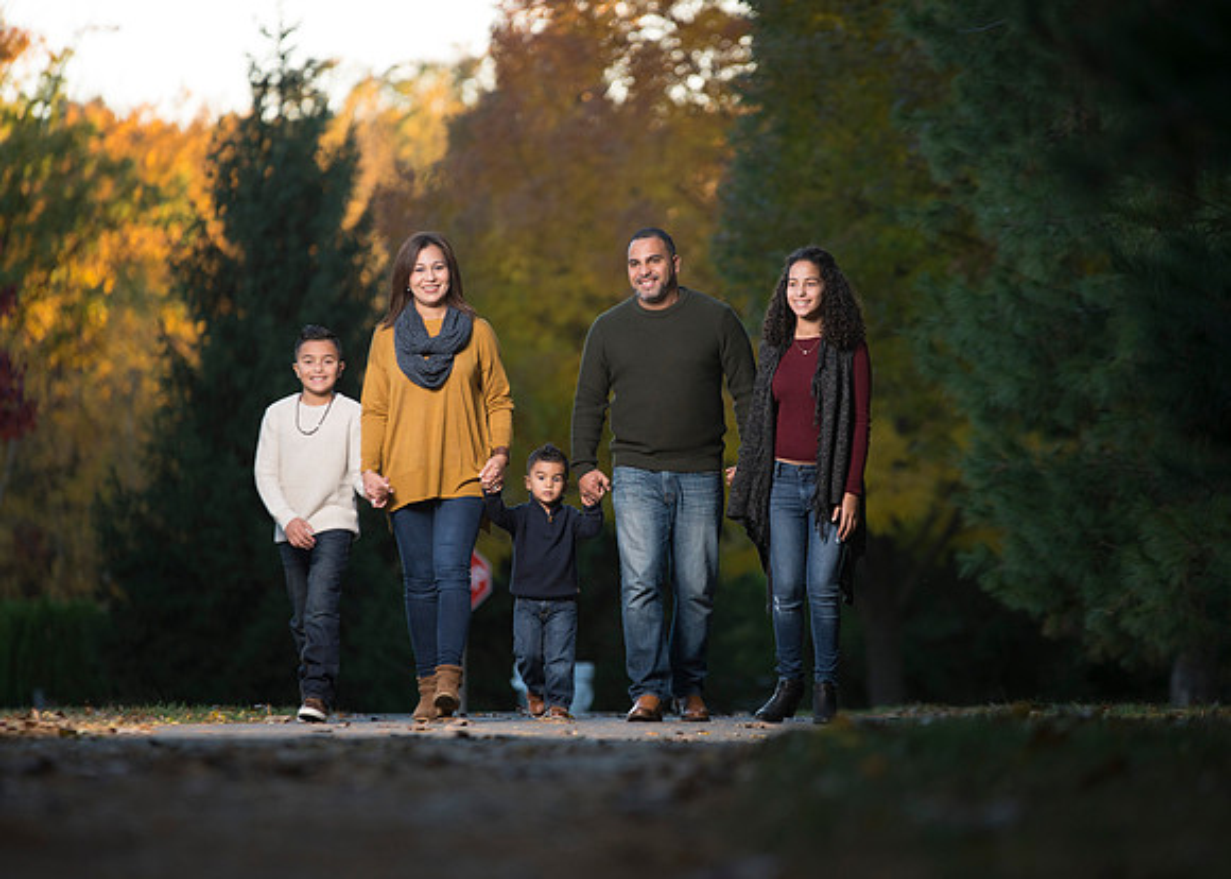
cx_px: 630
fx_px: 8006
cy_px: 429
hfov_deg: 8.8
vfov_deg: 6.3
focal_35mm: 229
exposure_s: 1/640
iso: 500
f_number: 3.2
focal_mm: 200
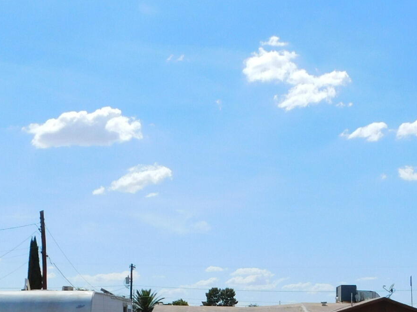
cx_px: 223
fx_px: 711
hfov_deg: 32.7
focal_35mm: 59
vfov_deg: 23.4
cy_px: 335
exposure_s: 1/1000
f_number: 6
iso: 125
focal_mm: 4
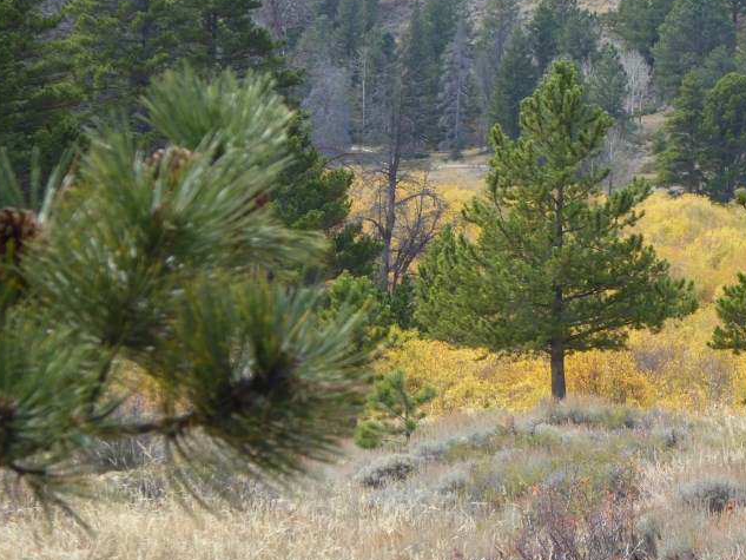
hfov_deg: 6.4
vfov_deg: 4.8
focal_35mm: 309
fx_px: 6660
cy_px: 378
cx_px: 552
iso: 125
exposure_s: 1/80
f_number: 5.6
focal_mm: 30.9
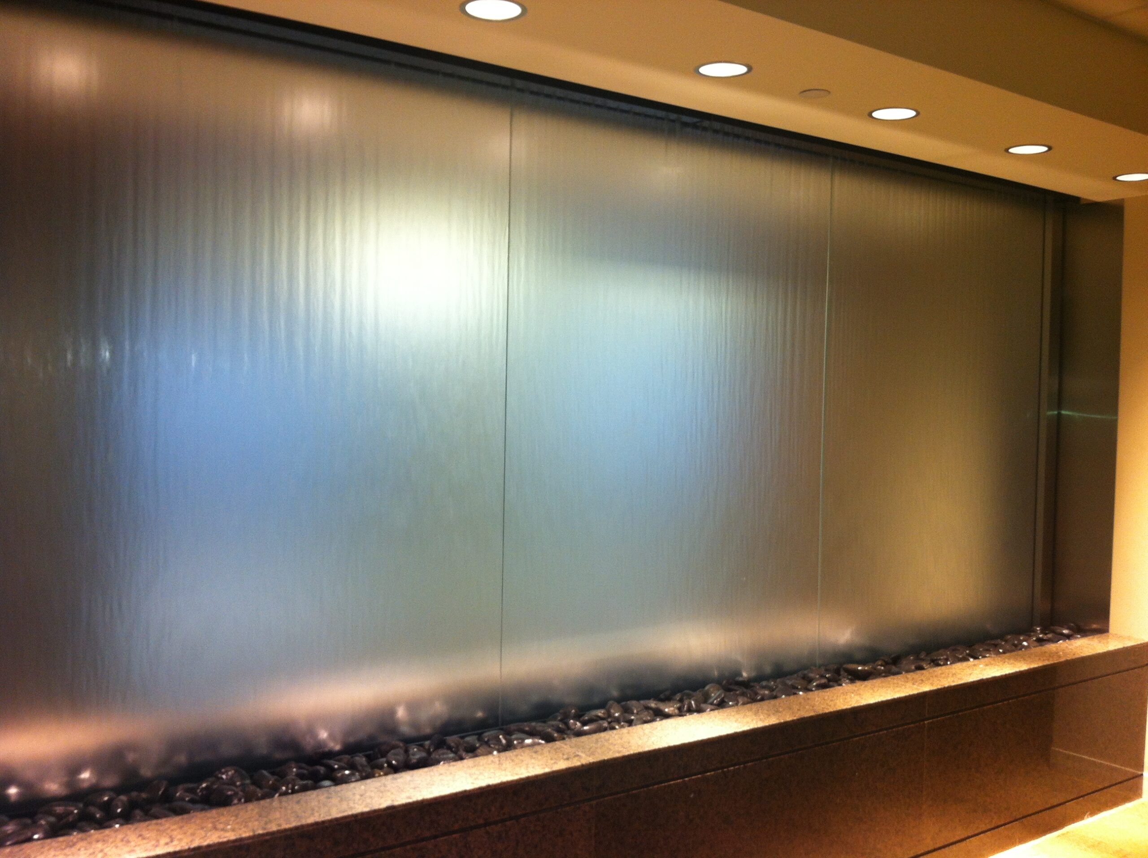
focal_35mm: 35
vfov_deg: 40.6
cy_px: 429
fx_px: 1159
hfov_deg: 52.7
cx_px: 574
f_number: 2.8
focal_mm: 3.85
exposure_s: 1/15
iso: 80
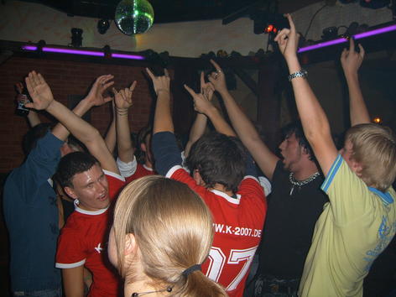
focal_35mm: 35
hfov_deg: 52.6
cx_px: 198
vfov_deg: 40.7
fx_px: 400
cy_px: 148
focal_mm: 5.8
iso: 100
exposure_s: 1/30
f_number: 2.8
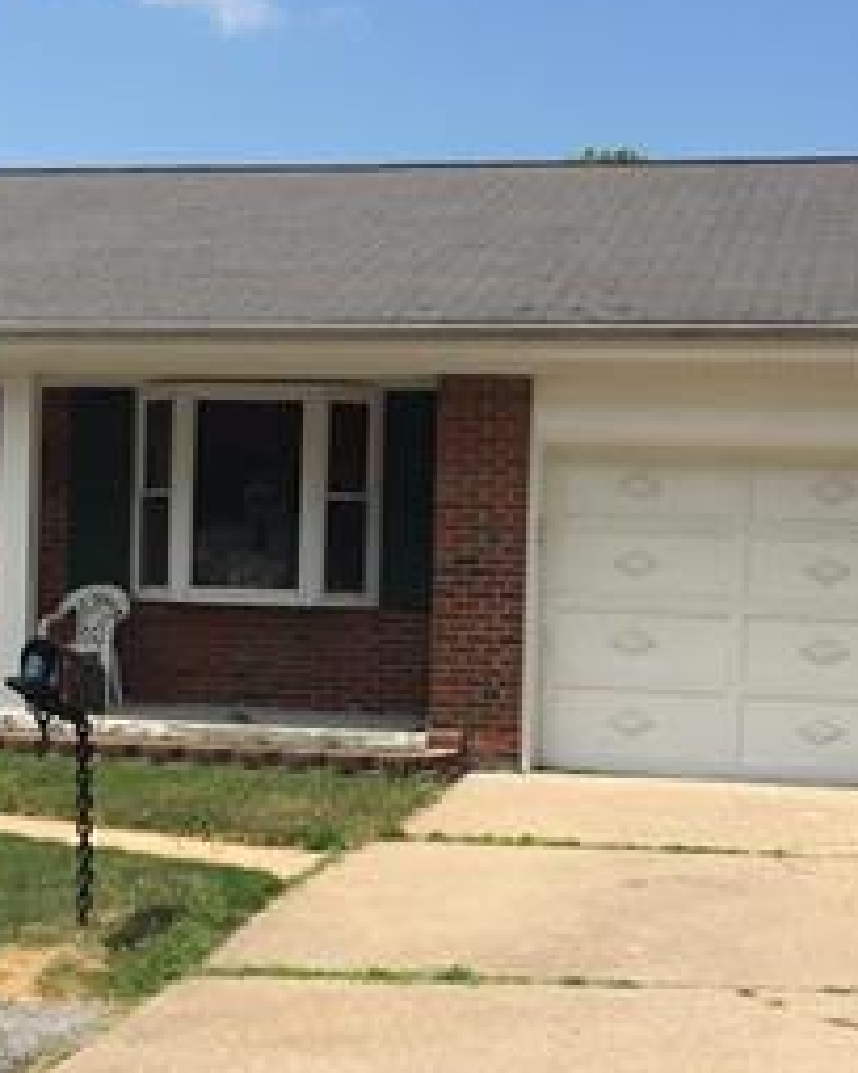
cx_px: 345
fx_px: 2254
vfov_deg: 26.7
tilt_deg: -1.4
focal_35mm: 71
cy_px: 682
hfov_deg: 21.5
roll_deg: -2.7
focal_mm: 4.15
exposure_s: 1/2475
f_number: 2.2
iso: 32
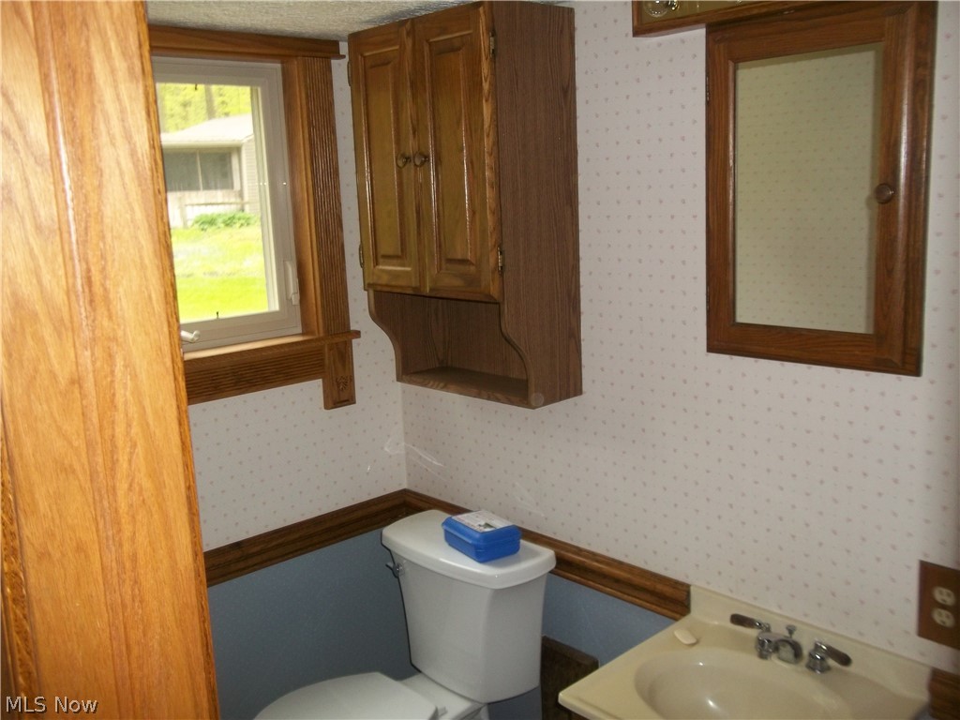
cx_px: 480
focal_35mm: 32
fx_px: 887
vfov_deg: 44.2
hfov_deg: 56.8
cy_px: 360
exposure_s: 1/30
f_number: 2.9
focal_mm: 5.7
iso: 160
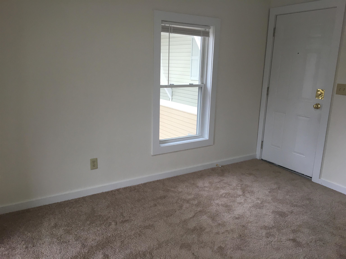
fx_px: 290
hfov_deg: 61.7
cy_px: 130
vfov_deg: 48.2
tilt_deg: -13.9
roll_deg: -1.1
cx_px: 173
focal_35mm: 29
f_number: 2.2
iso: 25
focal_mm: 4.15
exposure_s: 1/40
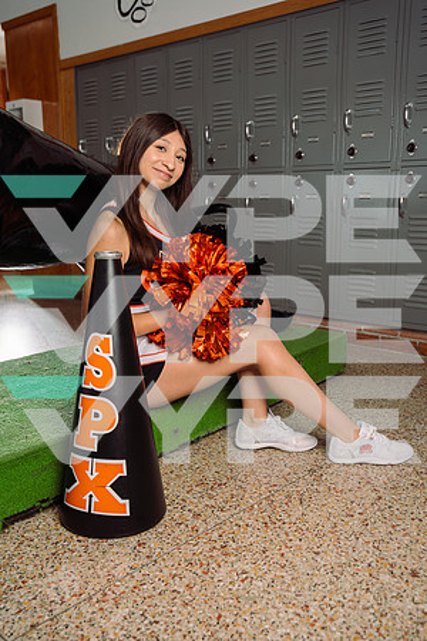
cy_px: 320
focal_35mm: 36
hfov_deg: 36.9
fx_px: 640
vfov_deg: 53.1
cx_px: 214
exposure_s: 1/250
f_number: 4.5
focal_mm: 36
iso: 125
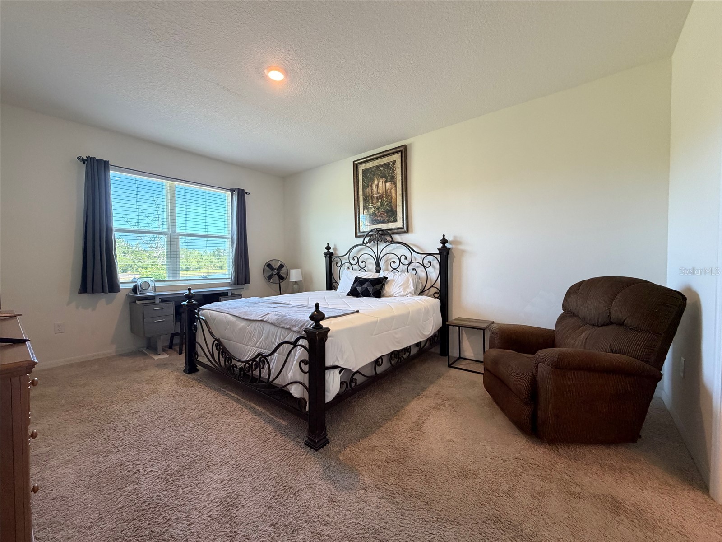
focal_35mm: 14
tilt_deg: -1.4
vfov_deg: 85.7
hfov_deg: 102.1
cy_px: 271
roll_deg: +0.4
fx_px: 292
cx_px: 361
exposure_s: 1/60
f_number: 2.2
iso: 400
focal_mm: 2.22
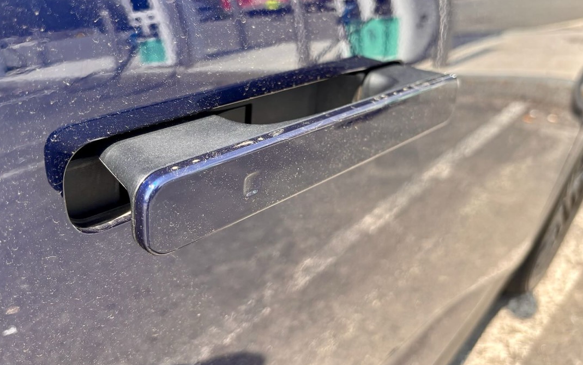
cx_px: 292
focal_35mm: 33
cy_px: 148
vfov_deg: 38.2
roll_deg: -8.5
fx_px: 524
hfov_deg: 58.1
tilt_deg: -29.8
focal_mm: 5.96
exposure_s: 1/584
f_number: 1.6
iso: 50
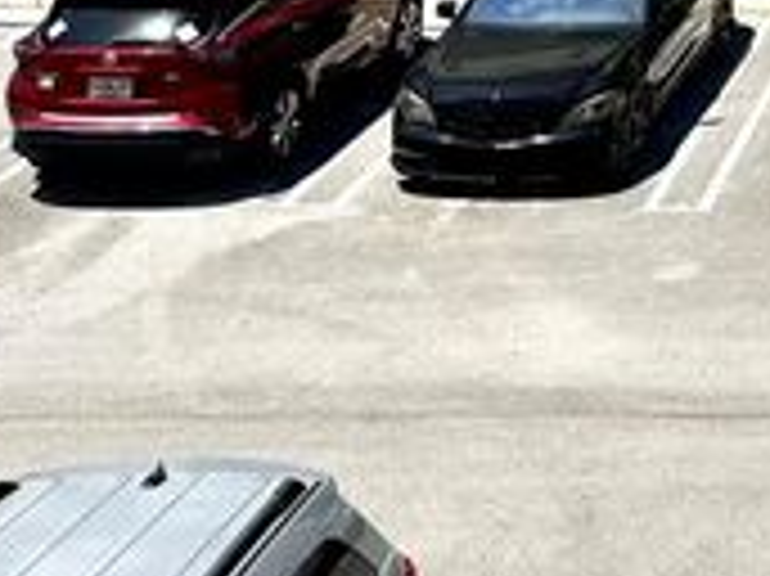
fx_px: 2001
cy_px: -360
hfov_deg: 18.6
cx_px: 1229
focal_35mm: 90
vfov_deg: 14.9
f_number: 1.78
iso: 80
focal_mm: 6.76
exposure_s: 1/4950
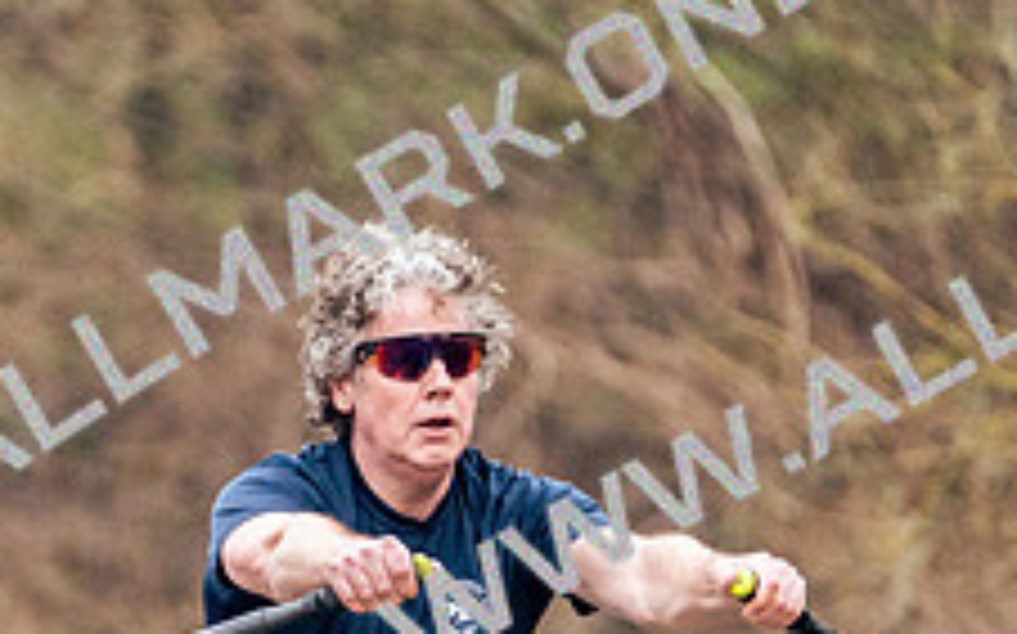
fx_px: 41693
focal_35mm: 1505
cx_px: 50
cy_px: 744
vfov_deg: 0.9
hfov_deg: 1.4
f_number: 6.3
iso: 6400
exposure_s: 1/1600
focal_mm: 576
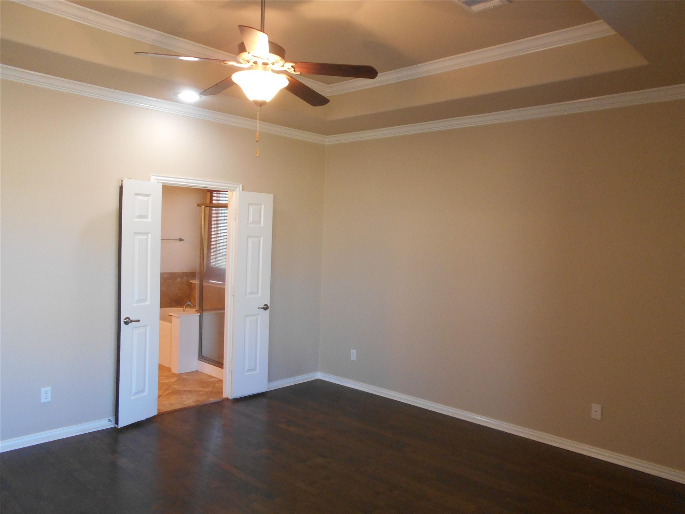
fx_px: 515
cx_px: 342
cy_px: 257
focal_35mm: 26
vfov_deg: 53.1
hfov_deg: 67.3
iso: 280
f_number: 3.2
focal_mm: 4.6
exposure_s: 1/30
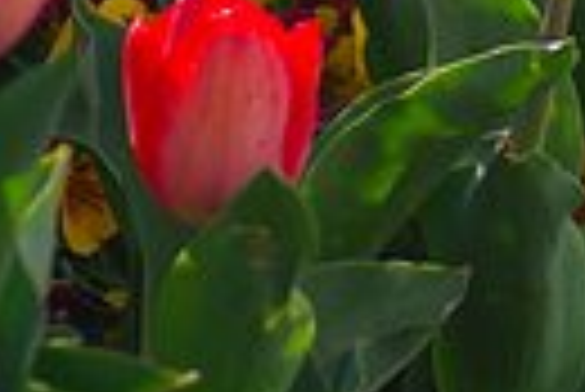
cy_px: -318
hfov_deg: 3.9
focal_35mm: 533
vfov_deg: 2.6
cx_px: 716
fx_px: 8671
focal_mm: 90
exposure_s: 1/500
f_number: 4.5
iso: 250
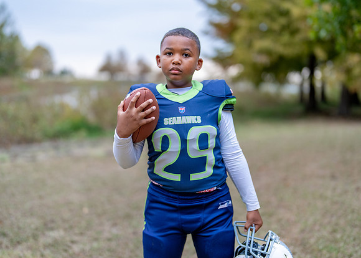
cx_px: 184
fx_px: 584
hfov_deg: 34.4
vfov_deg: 24.9
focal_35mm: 57
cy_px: 118
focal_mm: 50
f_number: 1.2
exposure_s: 1/500
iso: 200
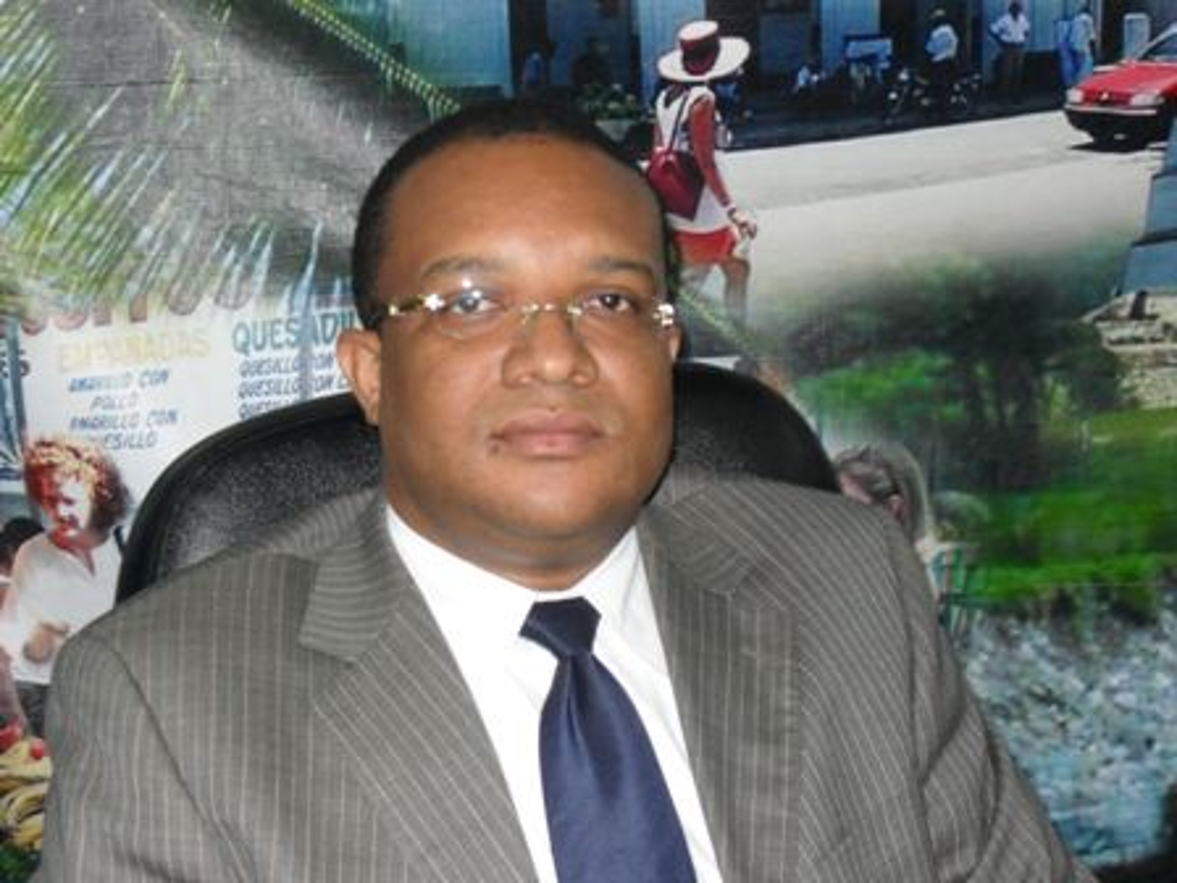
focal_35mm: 70
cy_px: 442
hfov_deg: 27.8
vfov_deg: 21.0
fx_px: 2380
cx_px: 588
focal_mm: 12.3
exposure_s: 1/60
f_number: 4
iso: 200
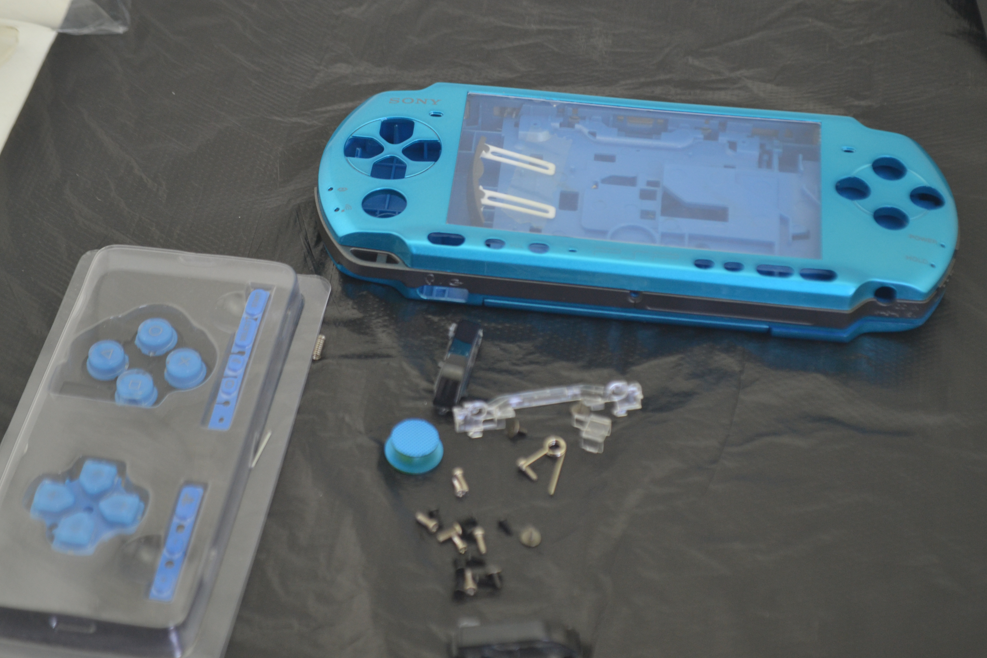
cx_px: 502
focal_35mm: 85
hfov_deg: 24.0
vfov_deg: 16.2
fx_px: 2317
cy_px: 332
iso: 560
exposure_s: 1/60
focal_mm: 55
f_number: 5.6
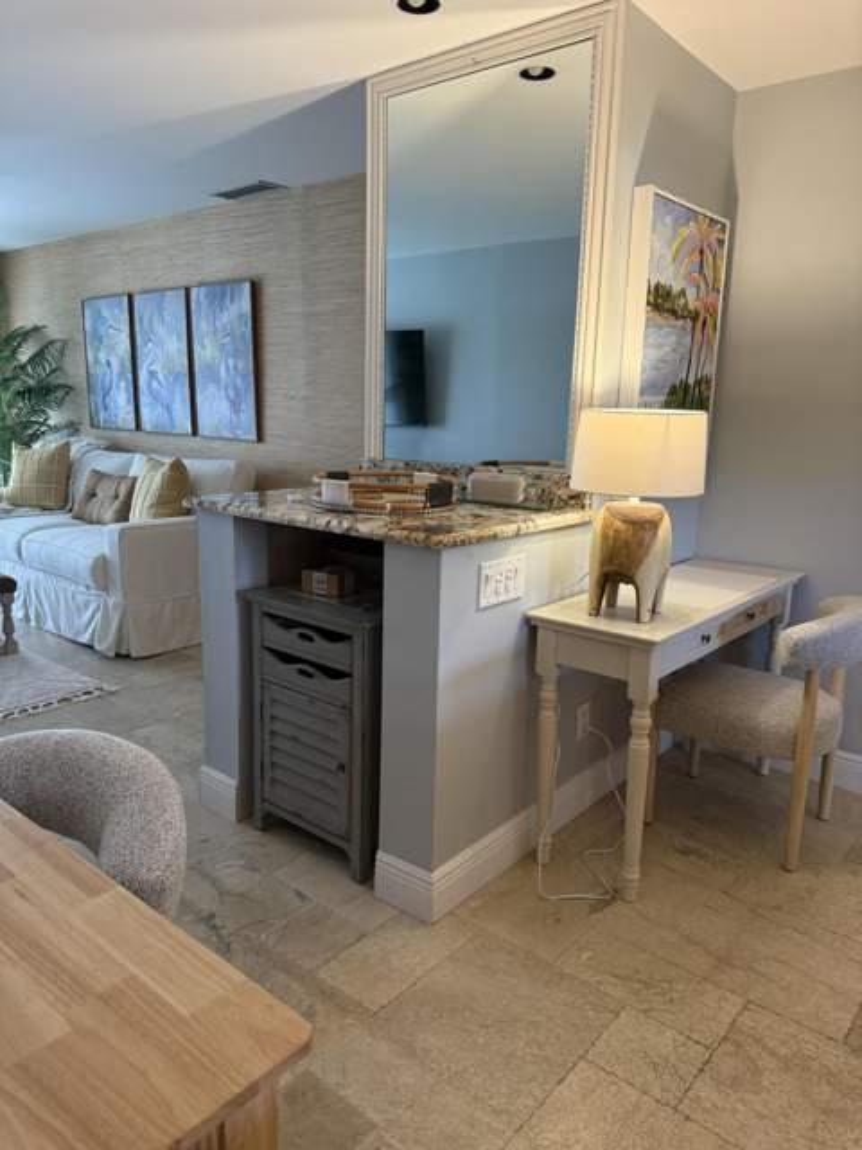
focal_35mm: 24
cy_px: 575
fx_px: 797
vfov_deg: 71.6
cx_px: 431
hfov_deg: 56.8
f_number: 1.78
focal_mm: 6.76
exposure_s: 1/60
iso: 200
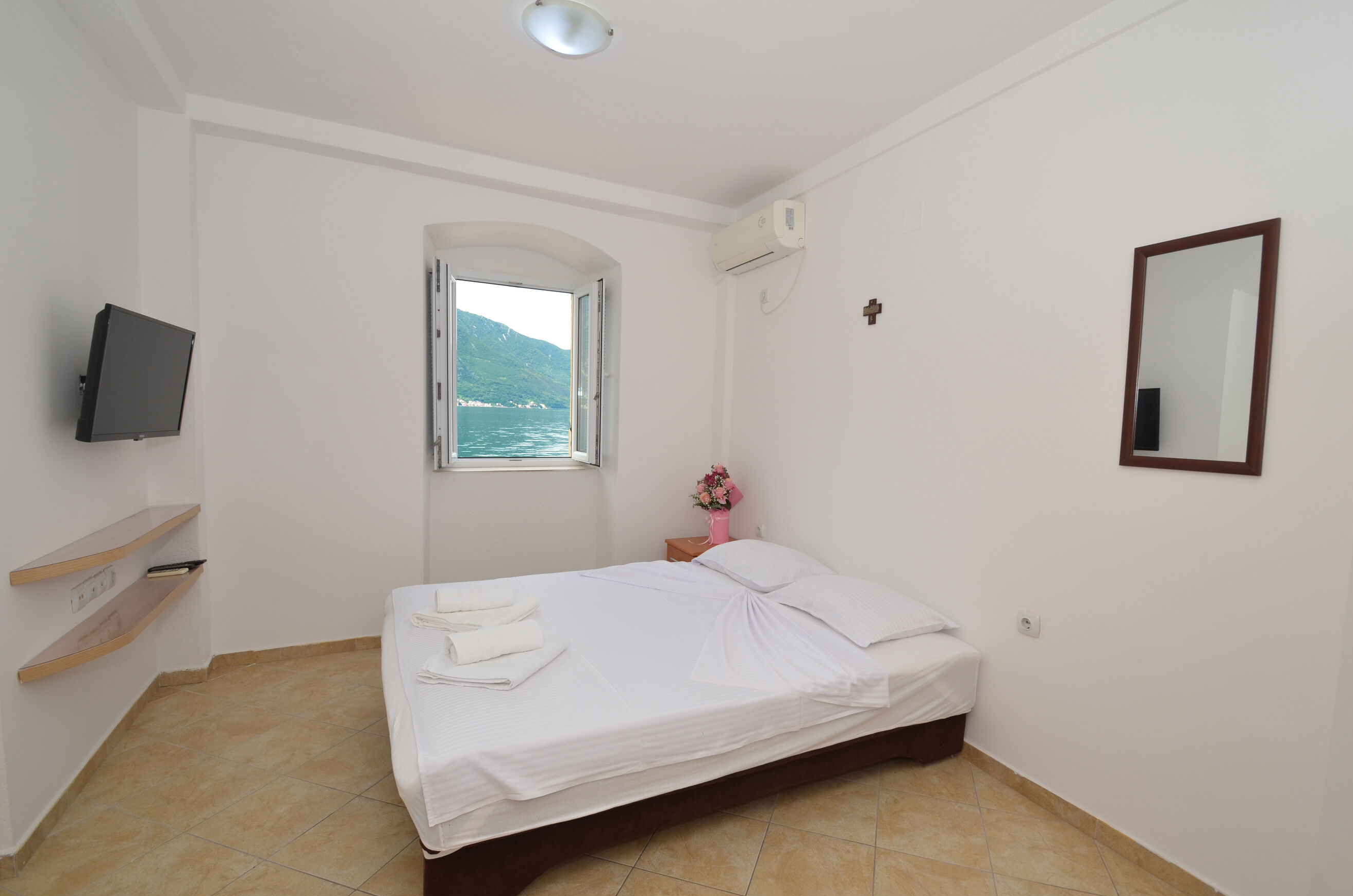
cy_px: 453
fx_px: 600
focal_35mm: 16
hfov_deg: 96.8
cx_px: 713
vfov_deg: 73.5
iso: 200
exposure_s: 1/125
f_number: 5.6
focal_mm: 10
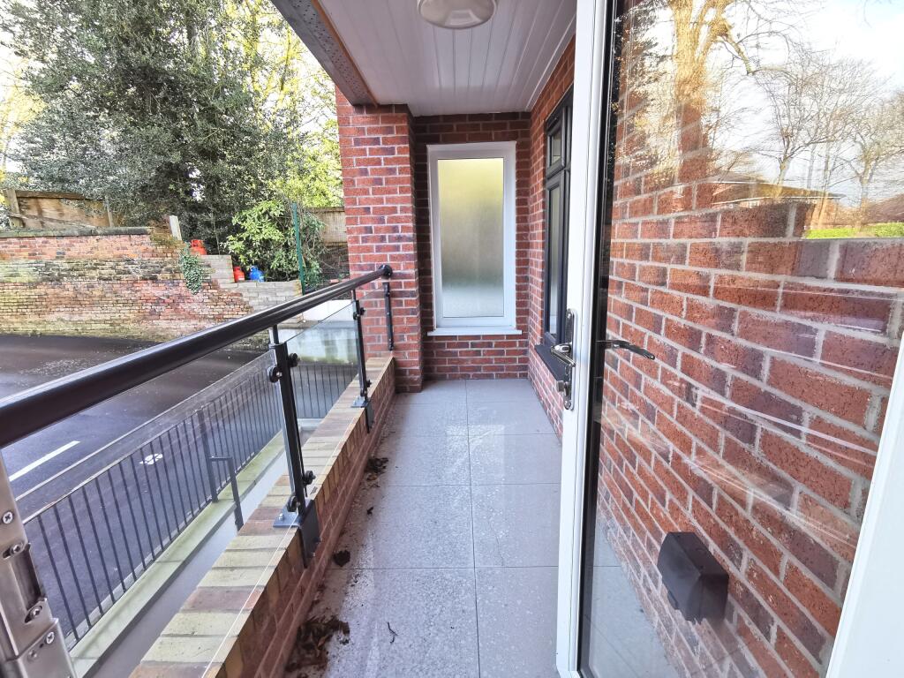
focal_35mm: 16
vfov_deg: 78.1
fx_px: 418
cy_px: 339
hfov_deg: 94.5
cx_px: 452
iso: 100
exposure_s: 1/100
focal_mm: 2.35
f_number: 2.2
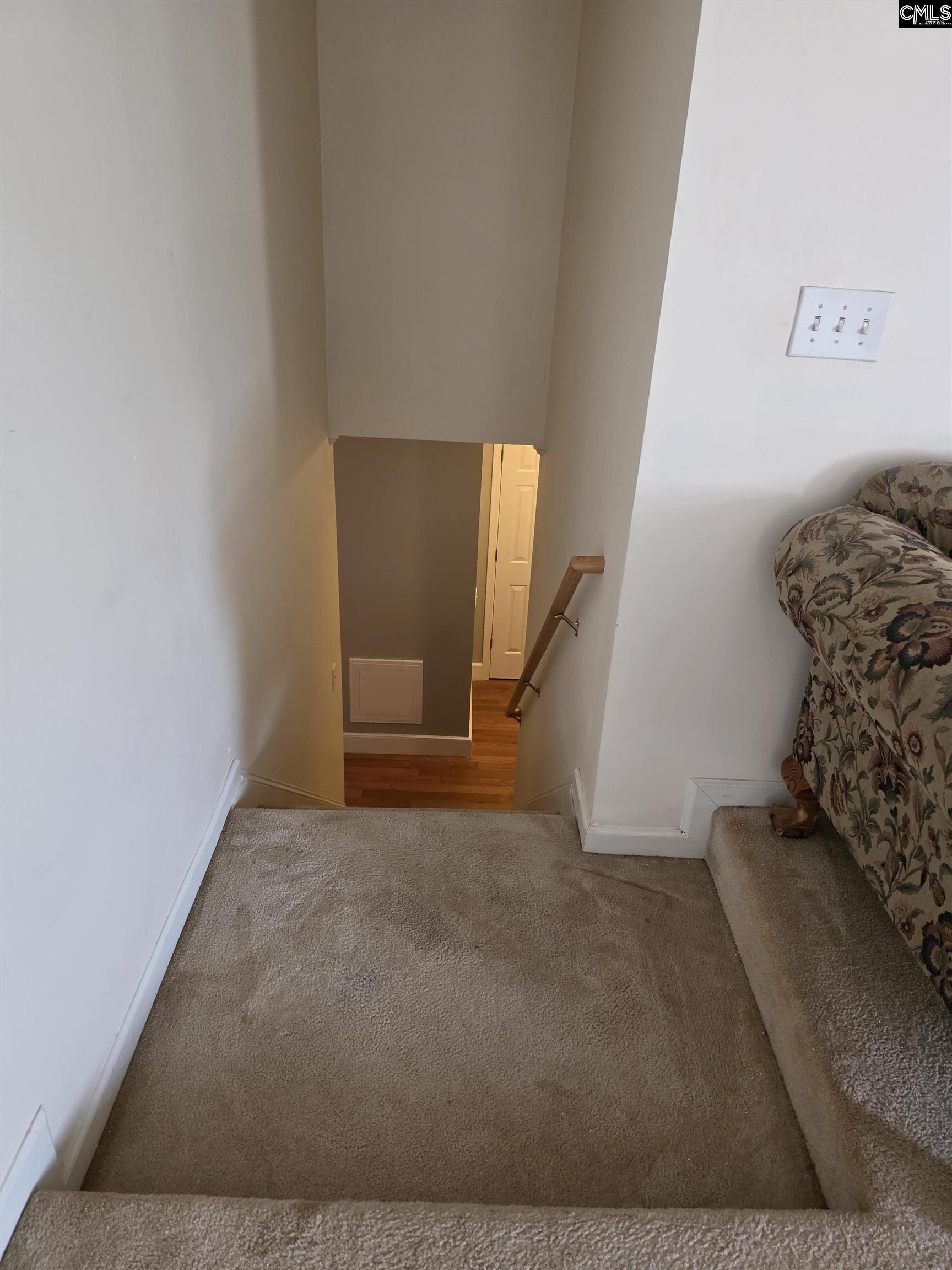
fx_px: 843
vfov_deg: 73.9
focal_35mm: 23
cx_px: 476
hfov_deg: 58.9
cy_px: 635
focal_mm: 6.3
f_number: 1.7
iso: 800
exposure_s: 1/120
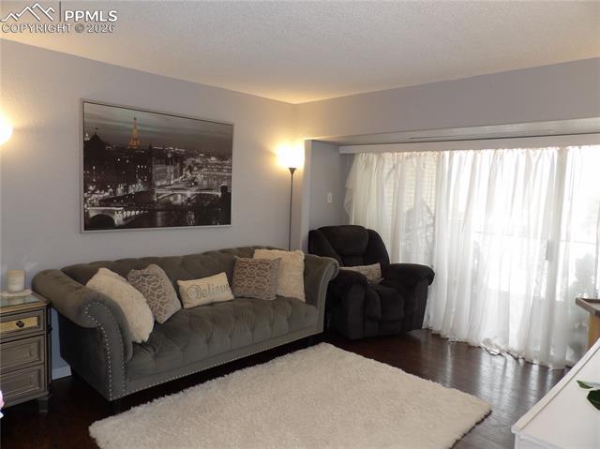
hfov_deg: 71.6
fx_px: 416
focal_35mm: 24
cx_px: 300
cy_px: 224
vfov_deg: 56.8
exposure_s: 1/33
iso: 121
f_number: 3.2
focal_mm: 4.3
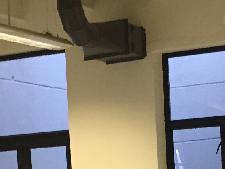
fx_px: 793
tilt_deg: -6.3
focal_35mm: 122
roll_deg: +2.8
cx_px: 99
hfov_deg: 16.1
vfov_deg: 11.5
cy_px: 268
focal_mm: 4.15
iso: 200
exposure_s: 1/33
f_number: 2.2
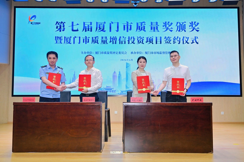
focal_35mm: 32
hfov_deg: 58.7
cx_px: 122
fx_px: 217
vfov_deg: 41.1
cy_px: 81
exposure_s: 1/200
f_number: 4
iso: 500
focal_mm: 32
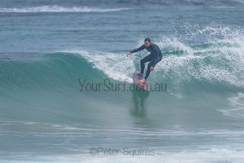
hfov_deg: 3.4
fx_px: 4154
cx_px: 130
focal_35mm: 613
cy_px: 63
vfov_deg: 2.2
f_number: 5.6
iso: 220
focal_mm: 500
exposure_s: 1/2000
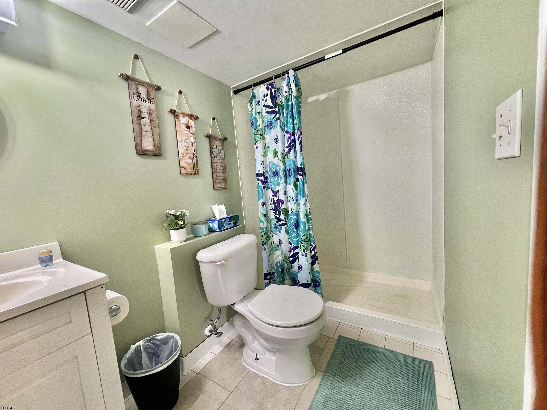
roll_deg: +4.6
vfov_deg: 89.9
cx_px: 274
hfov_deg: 106.2
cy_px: 205
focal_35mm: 13
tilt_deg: -5.5
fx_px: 205
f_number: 1.8
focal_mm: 1.57
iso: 250
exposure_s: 1/60
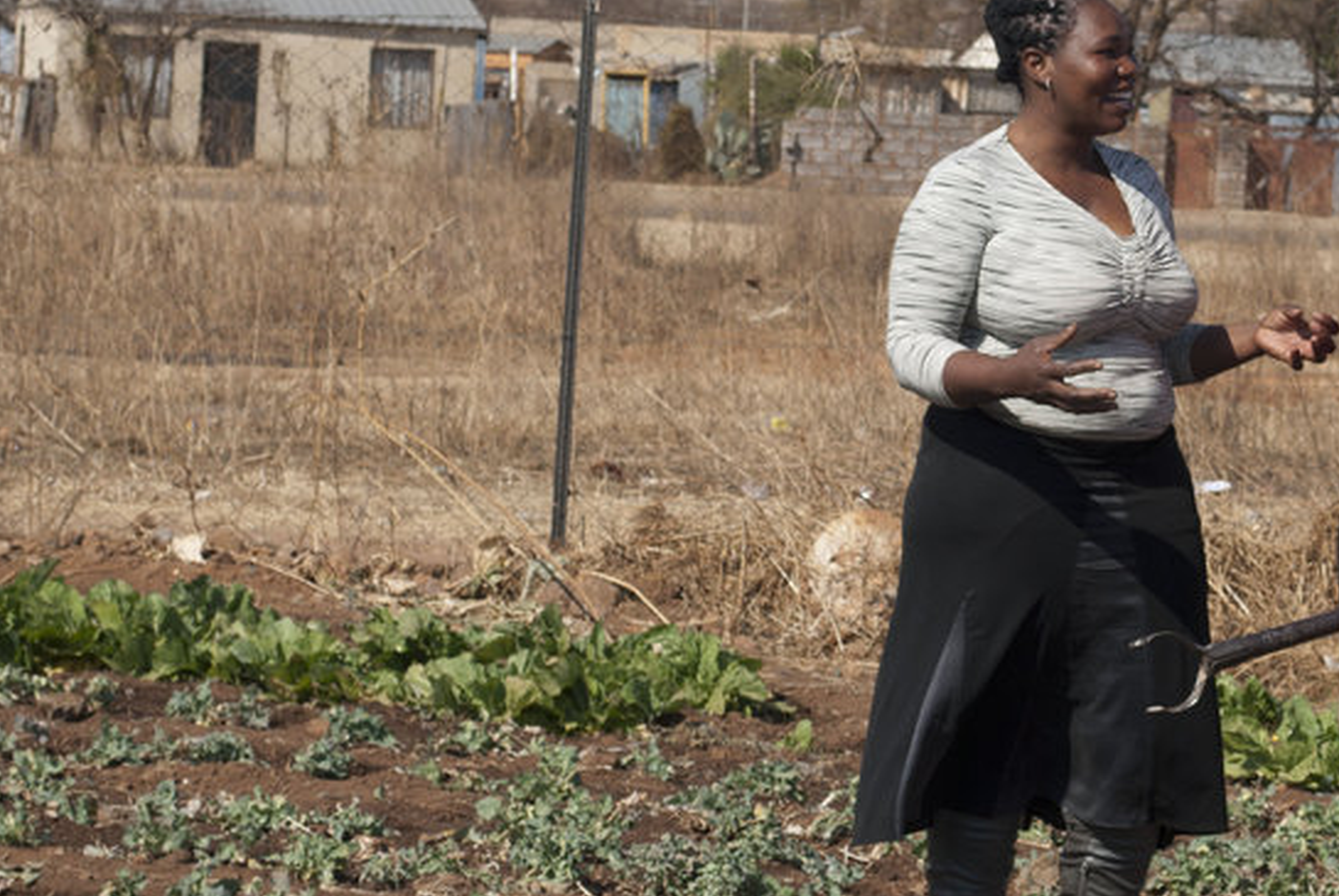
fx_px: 5771
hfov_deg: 13.2
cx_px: 1056
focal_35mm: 155
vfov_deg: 8.9
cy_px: 286
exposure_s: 1/250
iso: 100
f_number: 8
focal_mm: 55
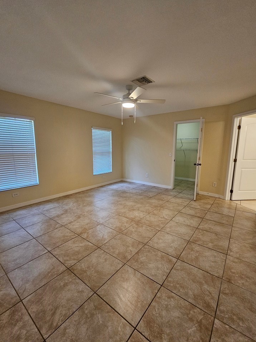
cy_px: 173
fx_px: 138
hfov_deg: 85.7
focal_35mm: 14
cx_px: 126
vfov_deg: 102.1
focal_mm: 2.2
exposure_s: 1/60
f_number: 2.2
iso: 320
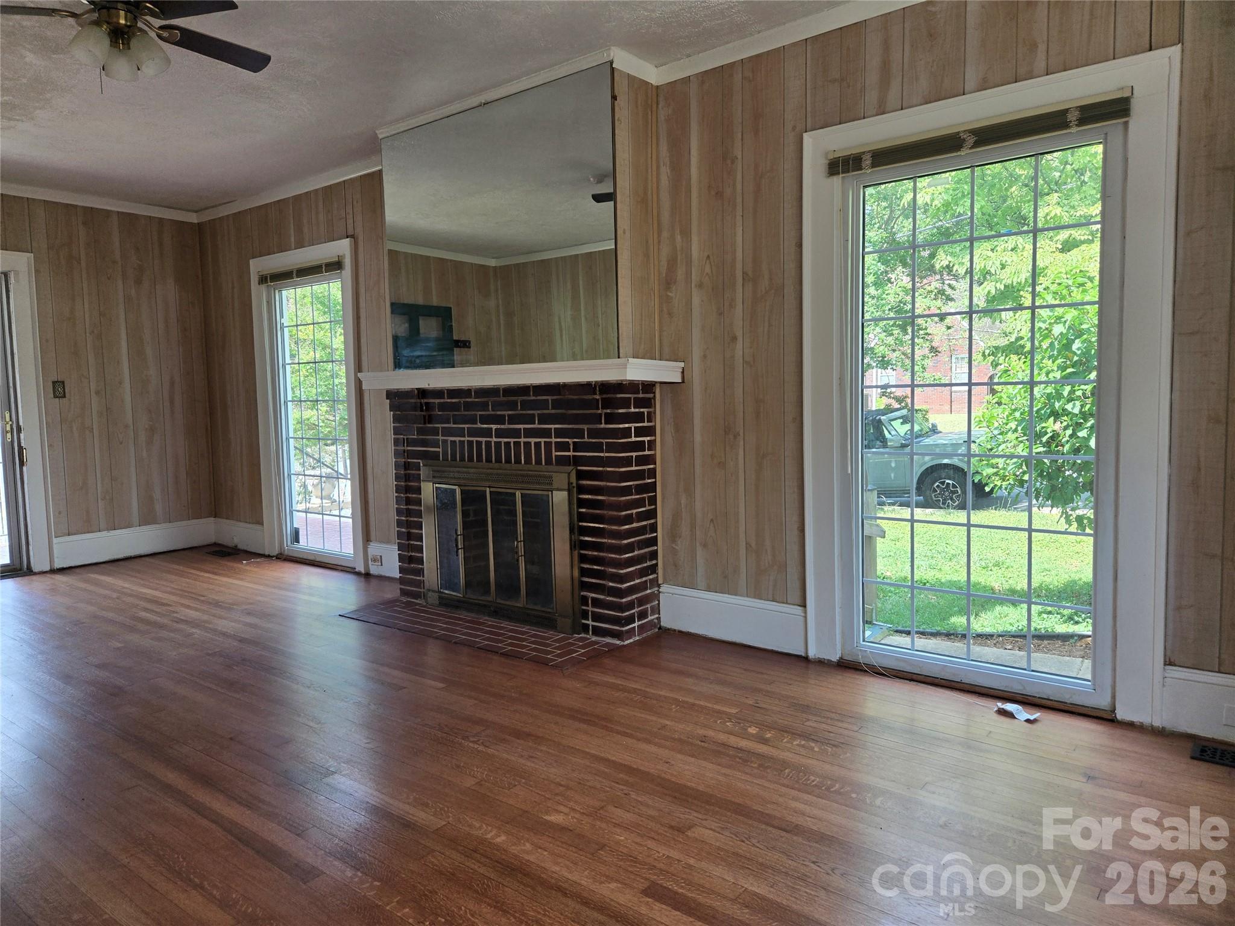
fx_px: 821
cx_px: 618
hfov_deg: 73.9
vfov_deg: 58.9
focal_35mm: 23
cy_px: 463
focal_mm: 5.4
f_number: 1.8
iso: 80
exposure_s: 1/180
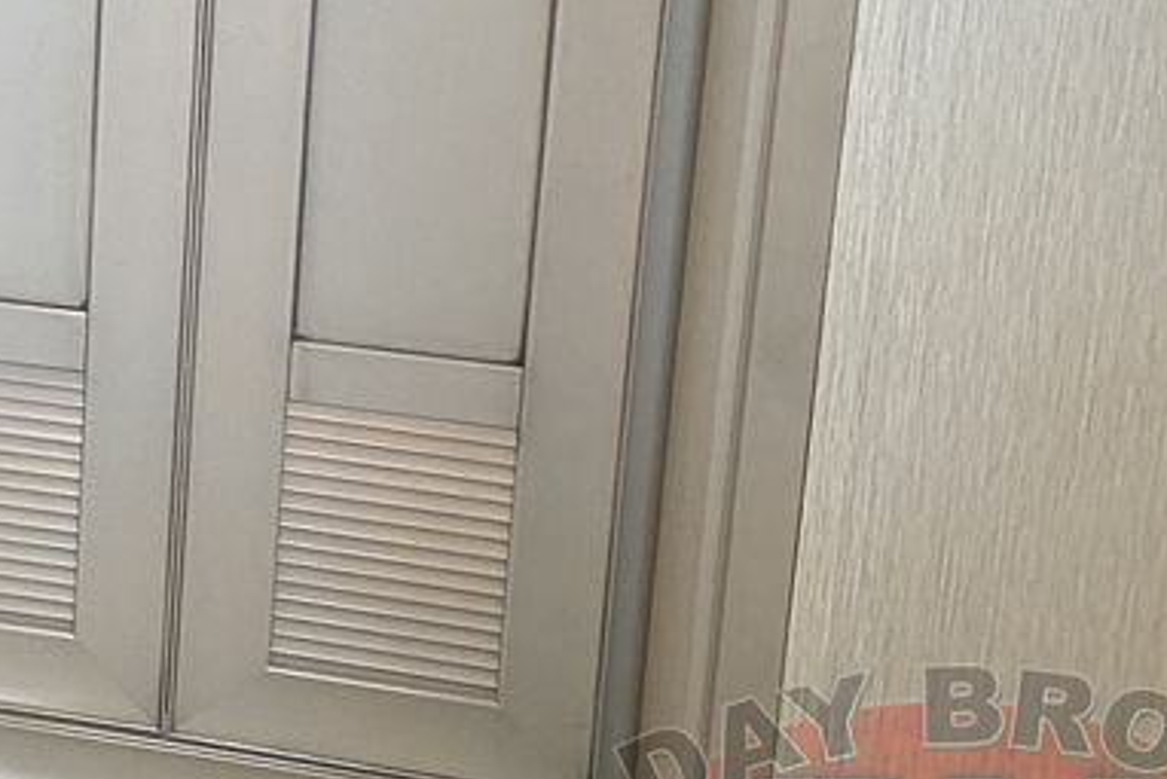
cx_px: -538
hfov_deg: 20.7
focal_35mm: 85
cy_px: -315
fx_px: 2756
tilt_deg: -9.8
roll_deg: +0.2
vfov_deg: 15.1
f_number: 1.8
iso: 100
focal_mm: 4.25
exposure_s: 1/60
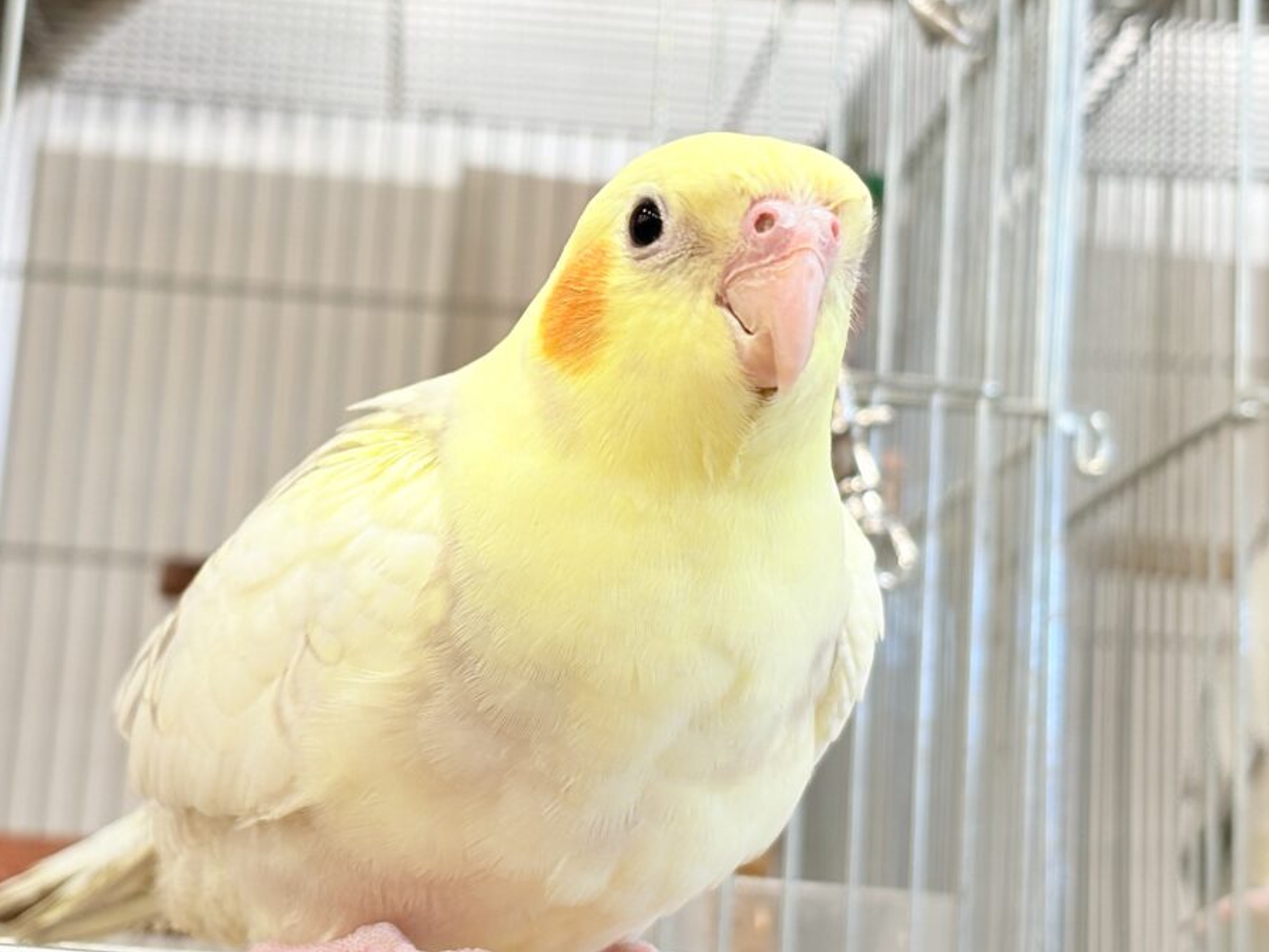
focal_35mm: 70
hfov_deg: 27.7
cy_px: 410
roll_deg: -3.3
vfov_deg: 21.0
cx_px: 541
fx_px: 2567
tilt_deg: +11.8
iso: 64
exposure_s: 1/50
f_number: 1.6
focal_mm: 5.96
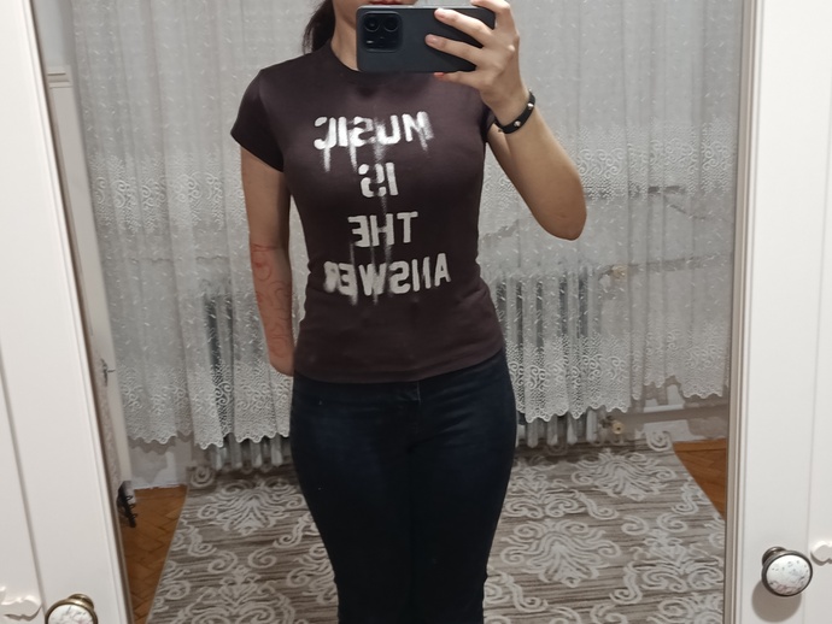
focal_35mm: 41
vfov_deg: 35.2
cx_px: 416
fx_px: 986
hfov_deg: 45.8
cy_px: 312
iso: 1228
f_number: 1.7
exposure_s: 1/25
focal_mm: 5.24
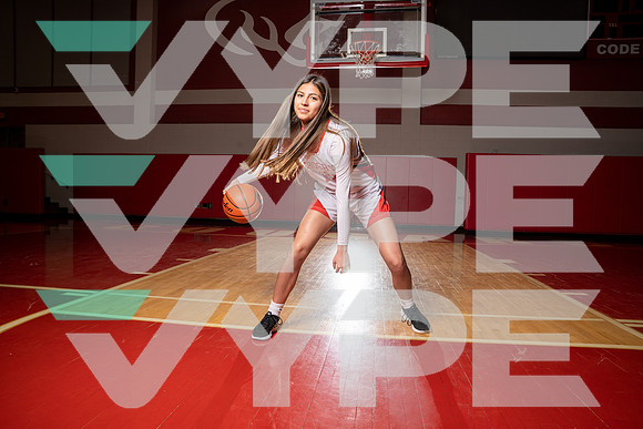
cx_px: 322
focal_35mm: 24
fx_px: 429
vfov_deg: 53.2
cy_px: 214
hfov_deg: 73.7
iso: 400
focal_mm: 24
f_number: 9
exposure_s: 1/250
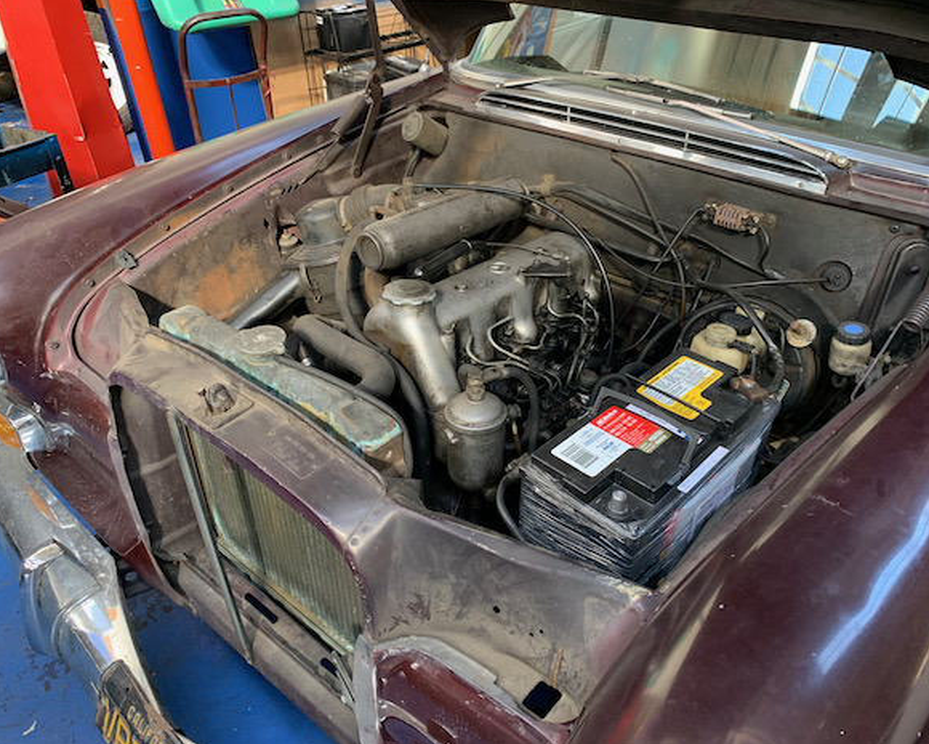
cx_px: 506
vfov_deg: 51.5
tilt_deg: -31.4
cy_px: 367
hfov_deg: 62.1
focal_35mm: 28
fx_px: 770
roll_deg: +2.2
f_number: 1.8
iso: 200
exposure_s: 1/60
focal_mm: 4.25
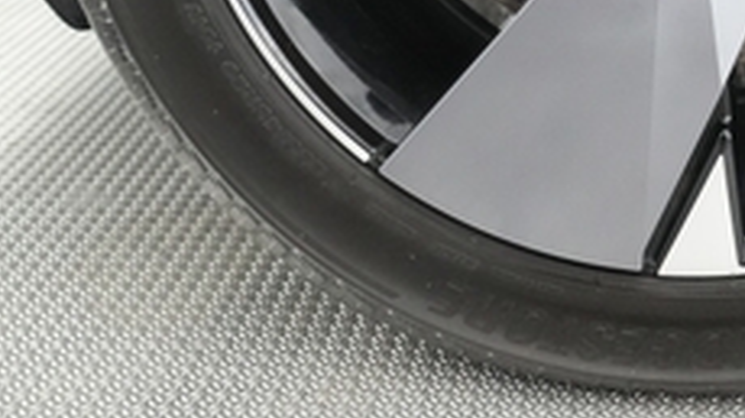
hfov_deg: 28.9
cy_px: -188
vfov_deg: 15.9
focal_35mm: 70
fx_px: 1382
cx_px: 680
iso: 10000
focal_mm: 24
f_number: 4.5
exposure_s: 1/100
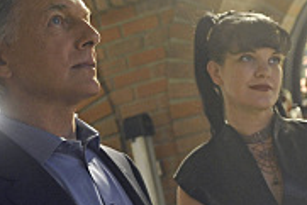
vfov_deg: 11.7
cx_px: 254
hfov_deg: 17.5
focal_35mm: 116
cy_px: 211
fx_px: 990
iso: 4000
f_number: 4
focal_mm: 42
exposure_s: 1/160
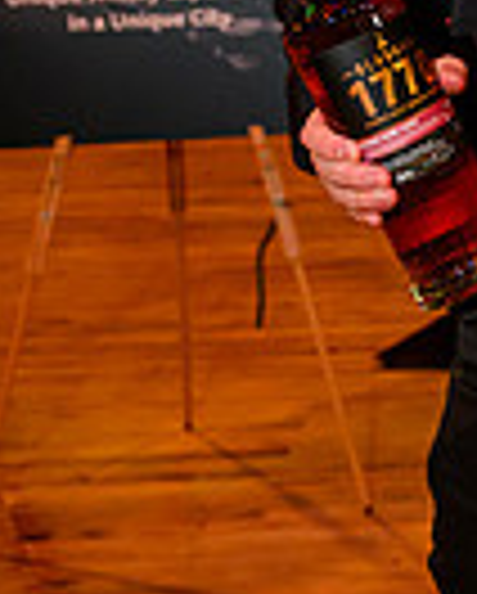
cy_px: -111
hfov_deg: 10.1
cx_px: 1082
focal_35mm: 136
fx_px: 2394
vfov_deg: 13.8
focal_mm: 28.5
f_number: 3.5
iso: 2500
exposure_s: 1/60
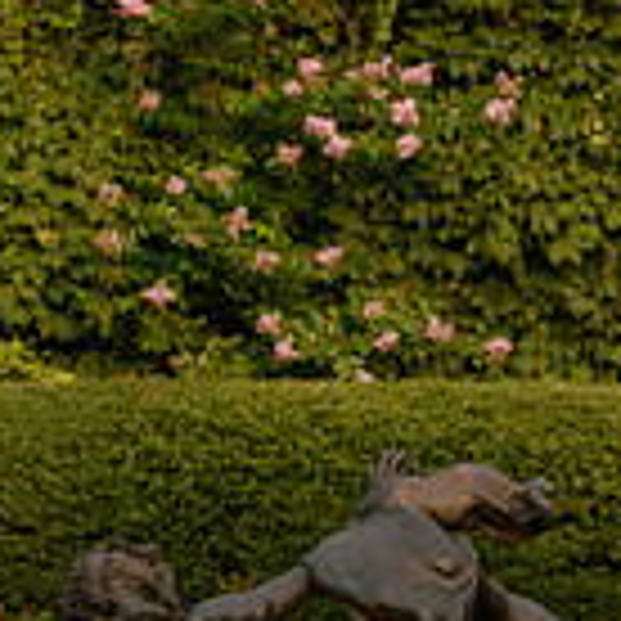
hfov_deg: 3.4
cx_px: -97
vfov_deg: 3.4
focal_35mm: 510
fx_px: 10351
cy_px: 342
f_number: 4.5
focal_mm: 50
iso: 500
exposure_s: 1/640
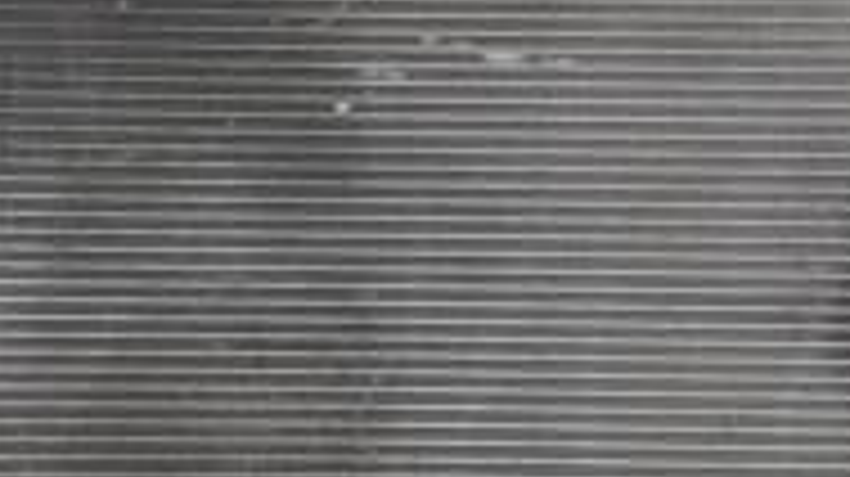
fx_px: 1351
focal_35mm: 60
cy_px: 297
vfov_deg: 20.0
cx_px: 306
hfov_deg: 34.7
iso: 50
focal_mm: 4.3
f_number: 2.4
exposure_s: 1/130
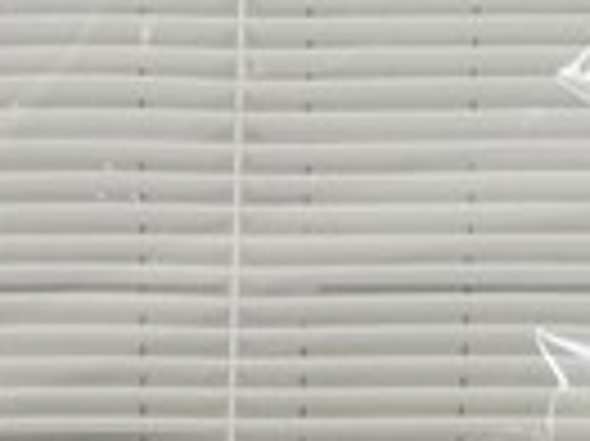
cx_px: 270
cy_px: 81
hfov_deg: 12.7
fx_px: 2656
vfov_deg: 9.5
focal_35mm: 156
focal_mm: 9.13
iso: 125
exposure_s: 1/40
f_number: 4
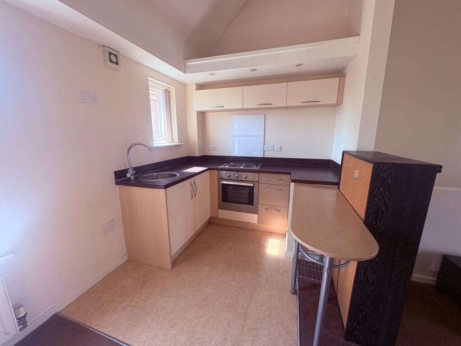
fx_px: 186
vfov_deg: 85.7
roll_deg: +1.4
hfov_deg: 102.1
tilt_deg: -11.2
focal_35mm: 14
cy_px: 173
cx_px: 230
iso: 125
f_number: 2.2
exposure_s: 1/107
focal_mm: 2.22
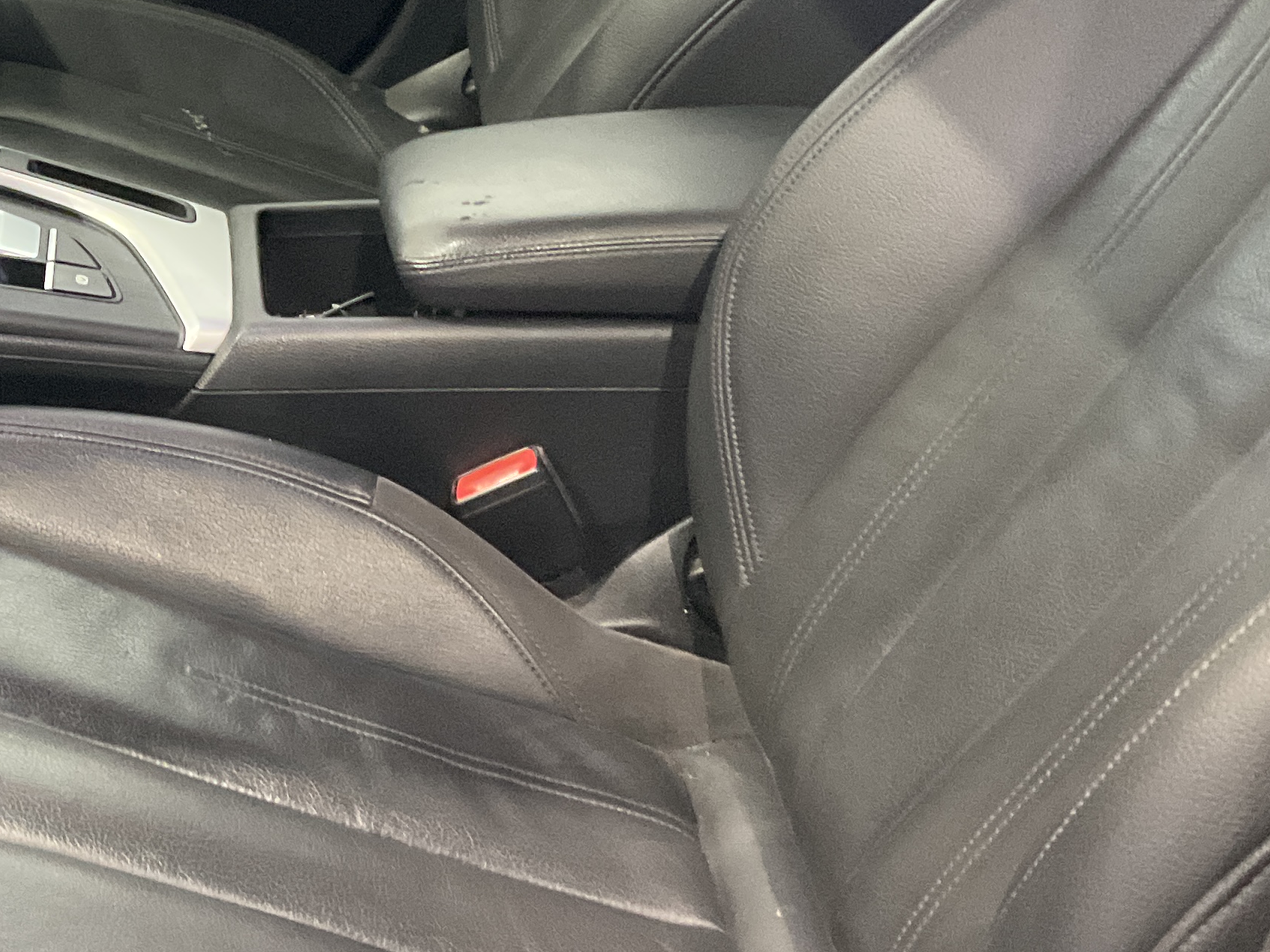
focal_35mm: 69
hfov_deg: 26.6
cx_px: -16
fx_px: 2531
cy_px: 121
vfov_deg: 20.9
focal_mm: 3
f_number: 1.8
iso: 320
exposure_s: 1/40
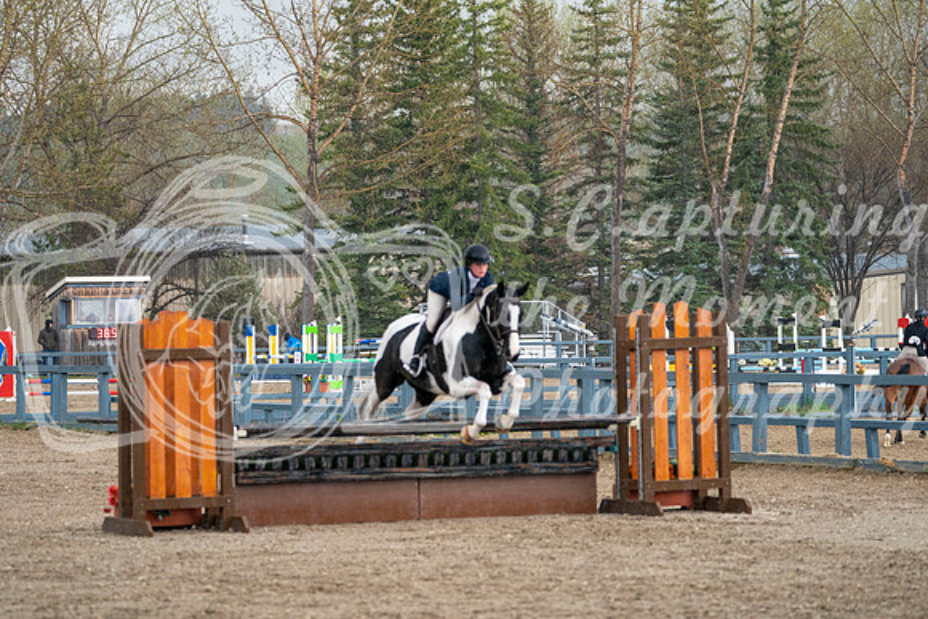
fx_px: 4512
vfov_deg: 7.9
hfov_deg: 11.7
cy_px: 310
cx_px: 464
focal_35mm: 175
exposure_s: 1/1250
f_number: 5.6
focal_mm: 175
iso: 1250
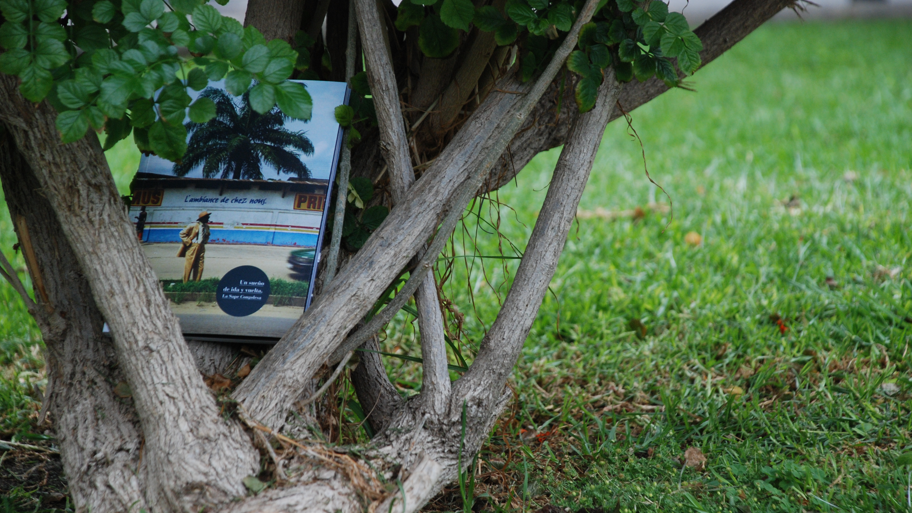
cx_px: 463
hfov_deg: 11.6
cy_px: 279
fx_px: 4474
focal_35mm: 185
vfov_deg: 6.6
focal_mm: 112
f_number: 5.6
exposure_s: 1/320
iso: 400
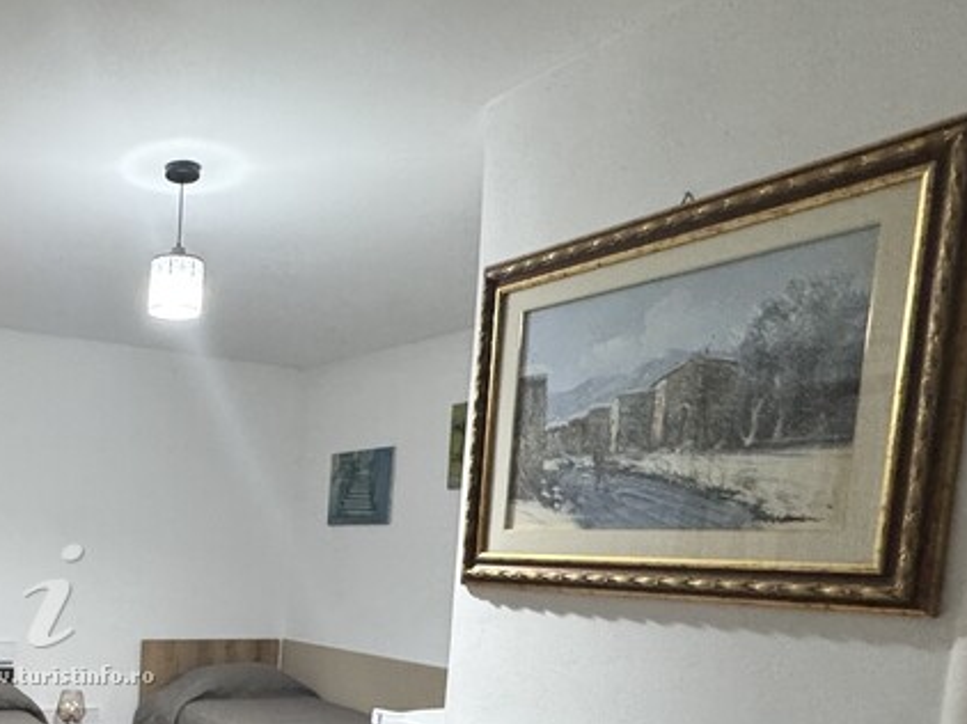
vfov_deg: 38.8
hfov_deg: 48.3
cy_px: 655
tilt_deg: -7.6
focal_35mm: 34
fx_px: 949
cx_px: 96
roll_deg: -2.2
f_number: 2.2
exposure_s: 1/60
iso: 800
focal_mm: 2.22
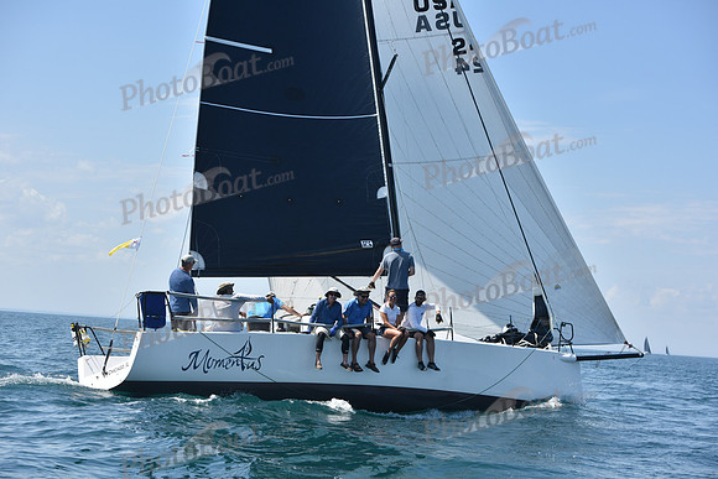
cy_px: 240
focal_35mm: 70
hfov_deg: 28.8
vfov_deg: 19.5
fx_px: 1396
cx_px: 359
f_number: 5.6
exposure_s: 1/1250
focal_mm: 70
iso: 250
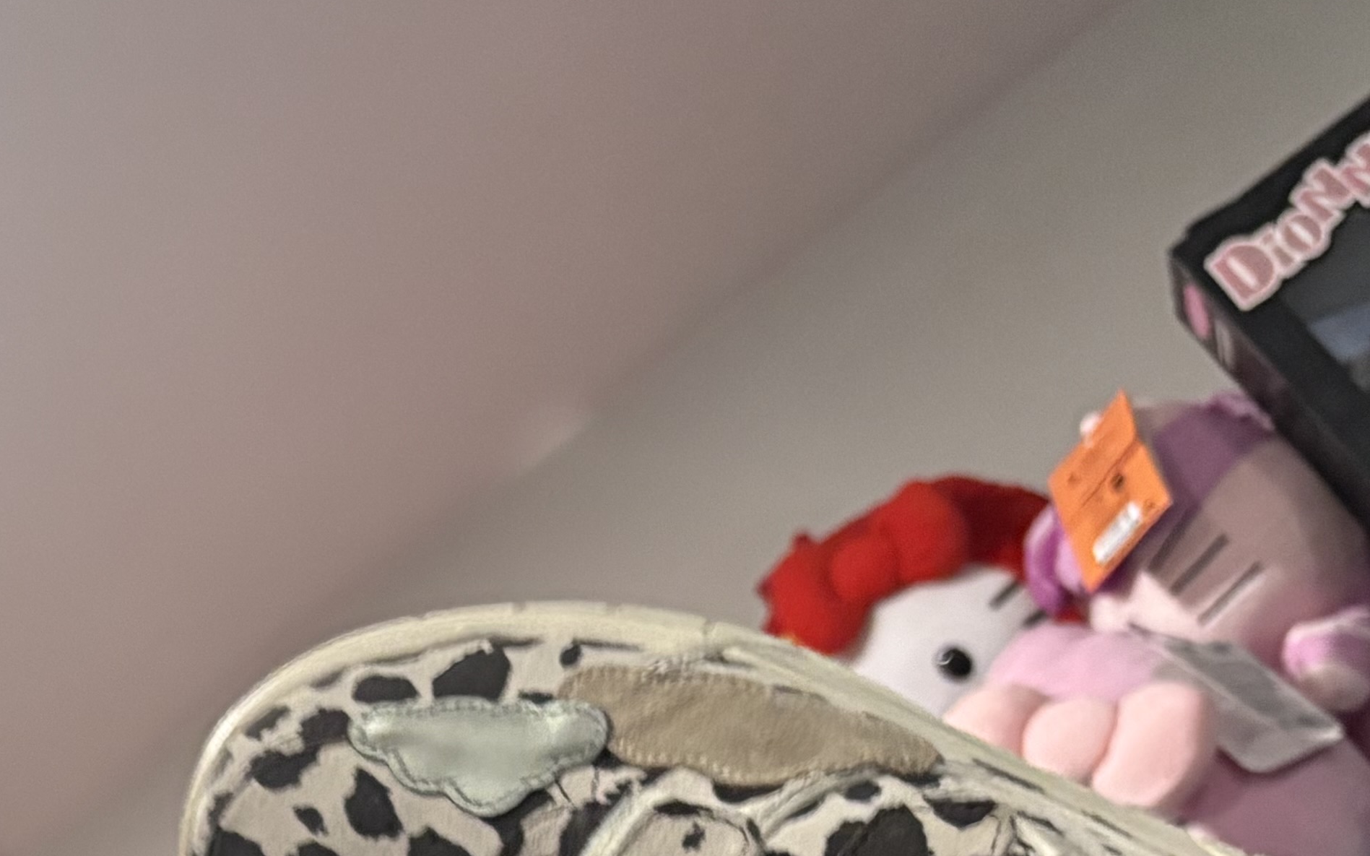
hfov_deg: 23.4
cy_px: 1480
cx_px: -126
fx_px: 3099
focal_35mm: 83
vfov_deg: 14.1
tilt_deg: +18.2
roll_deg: +30.5
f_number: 1.6
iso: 500
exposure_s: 1/30
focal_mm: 5.96
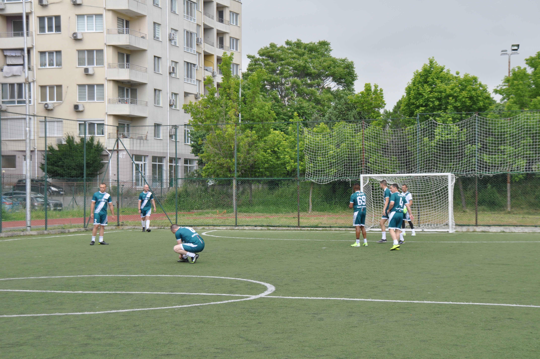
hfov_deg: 28.1
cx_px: 270
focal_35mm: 72
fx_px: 1079
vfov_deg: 18.9
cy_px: 180
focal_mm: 48
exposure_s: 1/250
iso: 200
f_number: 8
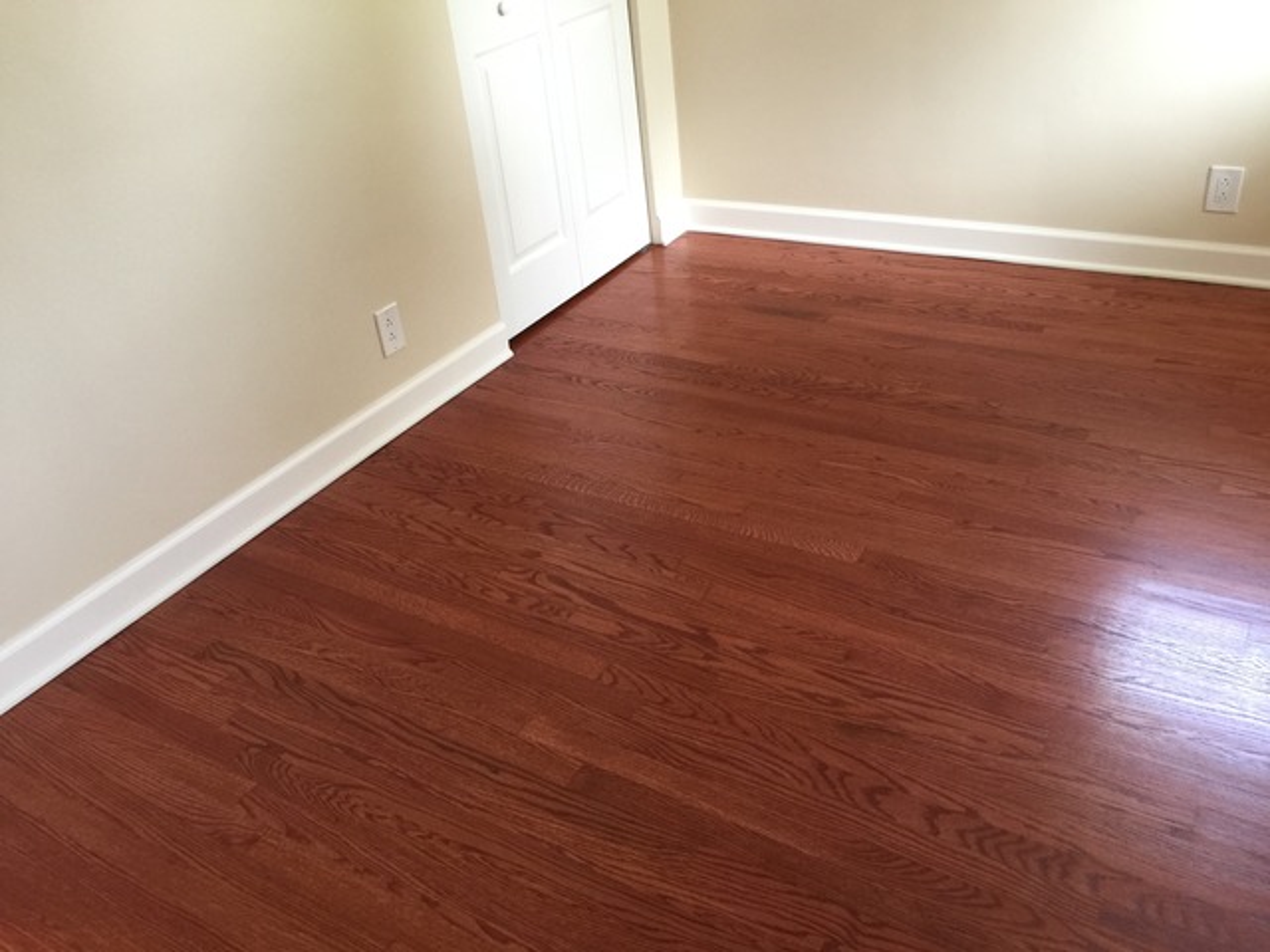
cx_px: 635
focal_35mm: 29
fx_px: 1064
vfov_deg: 48.2
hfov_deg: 61.7
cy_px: 476
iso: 64
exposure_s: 1/15
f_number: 2.2
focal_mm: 4.15
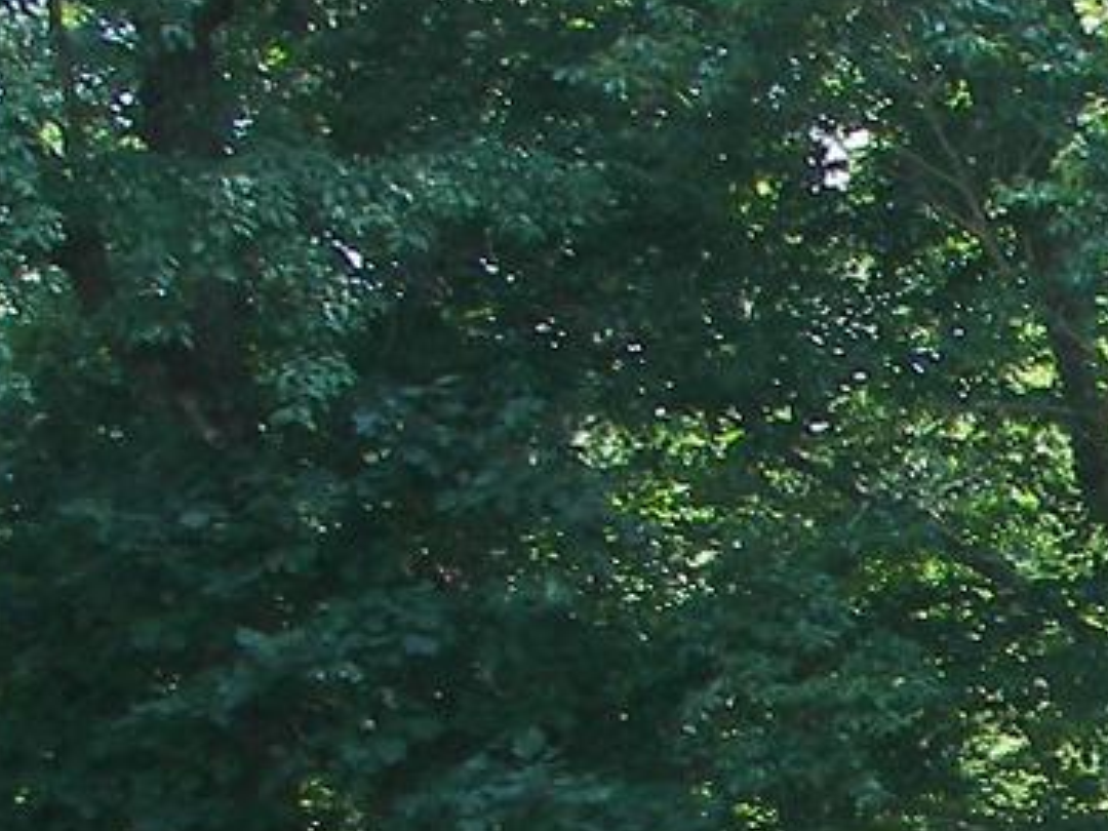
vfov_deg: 11.5
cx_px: 1687
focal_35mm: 128
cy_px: 819
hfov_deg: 14.3
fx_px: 4097
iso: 50
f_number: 2.8
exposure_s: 1/100
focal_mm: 6
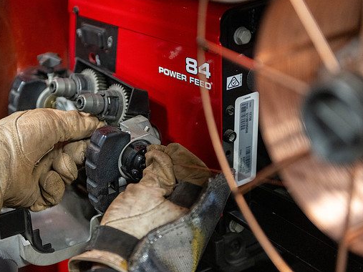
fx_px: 807
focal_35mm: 77
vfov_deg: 19.1
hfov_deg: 25.3
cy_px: 134
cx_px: 158
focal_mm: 70
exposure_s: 1/400
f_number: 2.8
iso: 2500
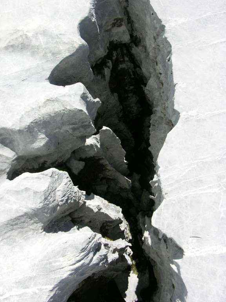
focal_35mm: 35
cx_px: 113
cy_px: 151
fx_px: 305
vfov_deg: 52.6
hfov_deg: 40.7
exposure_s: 1/156
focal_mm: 8.9
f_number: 6.3
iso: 50
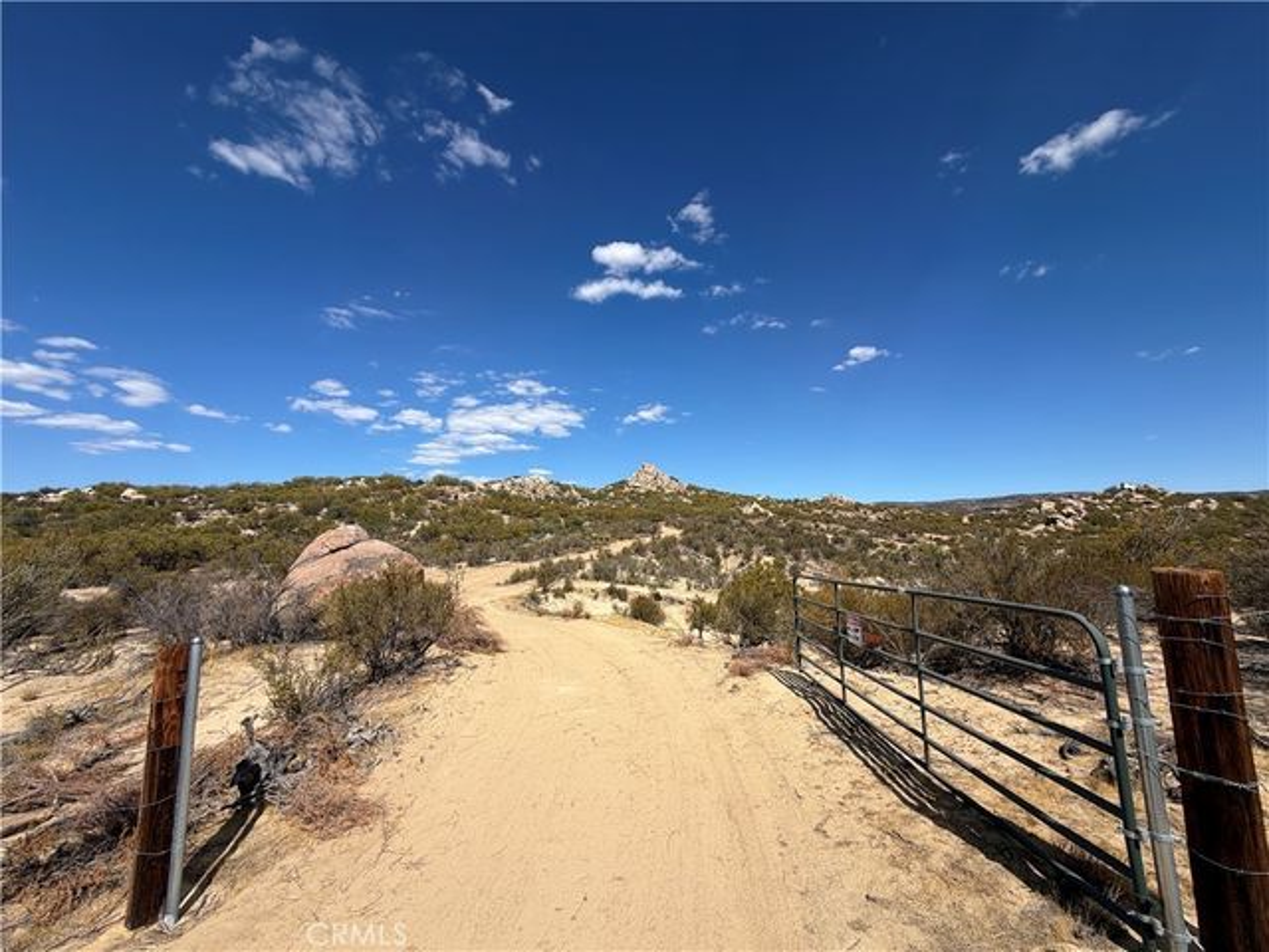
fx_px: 513
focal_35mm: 14
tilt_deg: +7.4
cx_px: 634
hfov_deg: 102.1
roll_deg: +0.8
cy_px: 476
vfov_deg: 85.7
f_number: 2.2
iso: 20
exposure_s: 1/1087
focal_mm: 2.22
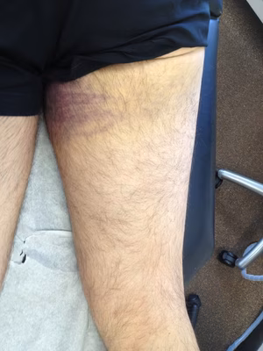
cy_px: 176
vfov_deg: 52.6
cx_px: 132
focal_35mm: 35
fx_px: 355
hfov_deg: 40.7
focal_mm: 4.28
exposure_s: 1/20
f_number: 2.4
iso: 100
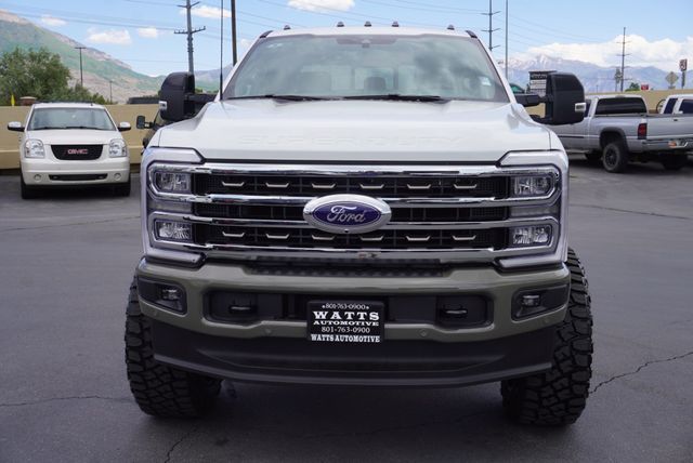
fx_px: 780
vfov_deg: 33.1
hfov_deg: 47.9
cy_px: 232
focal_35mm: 40
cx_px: 346
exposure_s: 1/125
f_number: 9
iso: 100
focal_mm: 27
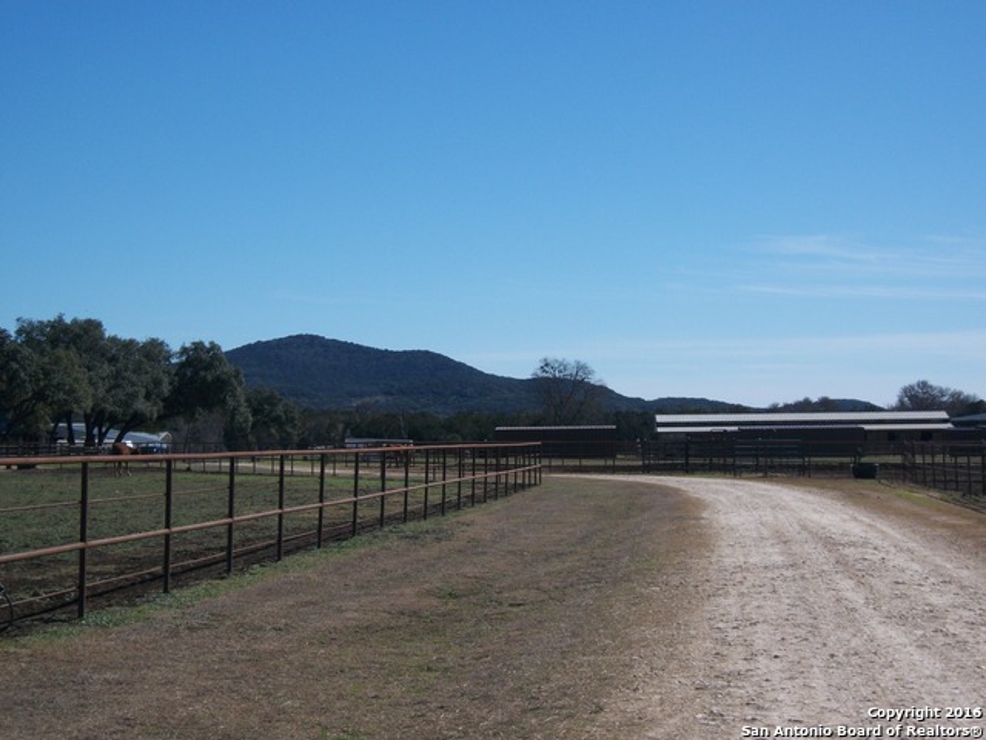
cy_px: 370
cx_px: 493
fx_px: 2193
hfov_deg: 25.3
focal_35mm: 77
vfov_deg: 19.1
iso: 80
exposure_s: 1/160
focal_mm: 13.7
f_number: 14.1
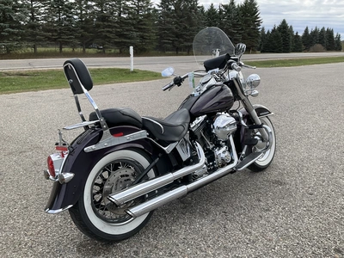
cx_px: 172
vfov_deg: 48.2
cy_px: 129
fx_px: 288
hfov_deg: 61.7
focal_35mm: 29
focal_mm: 3
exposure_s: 1/666
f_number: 1.8
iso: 25
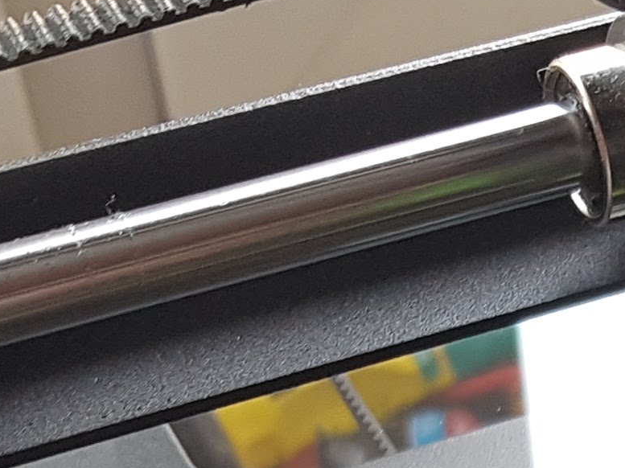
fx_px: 2436
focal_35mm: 135
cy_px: 1004
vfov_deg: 10.0
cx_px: 1045
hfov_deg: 13.4
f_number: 1.7
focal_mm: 4.2
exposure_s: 1/50
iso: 64
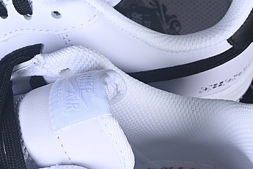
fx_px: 1651
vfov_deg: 5.8
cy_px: 124
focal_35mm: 235
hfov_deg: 8.7
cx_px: -8
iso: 160
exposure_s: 1/80
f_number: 7.1
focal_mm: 50
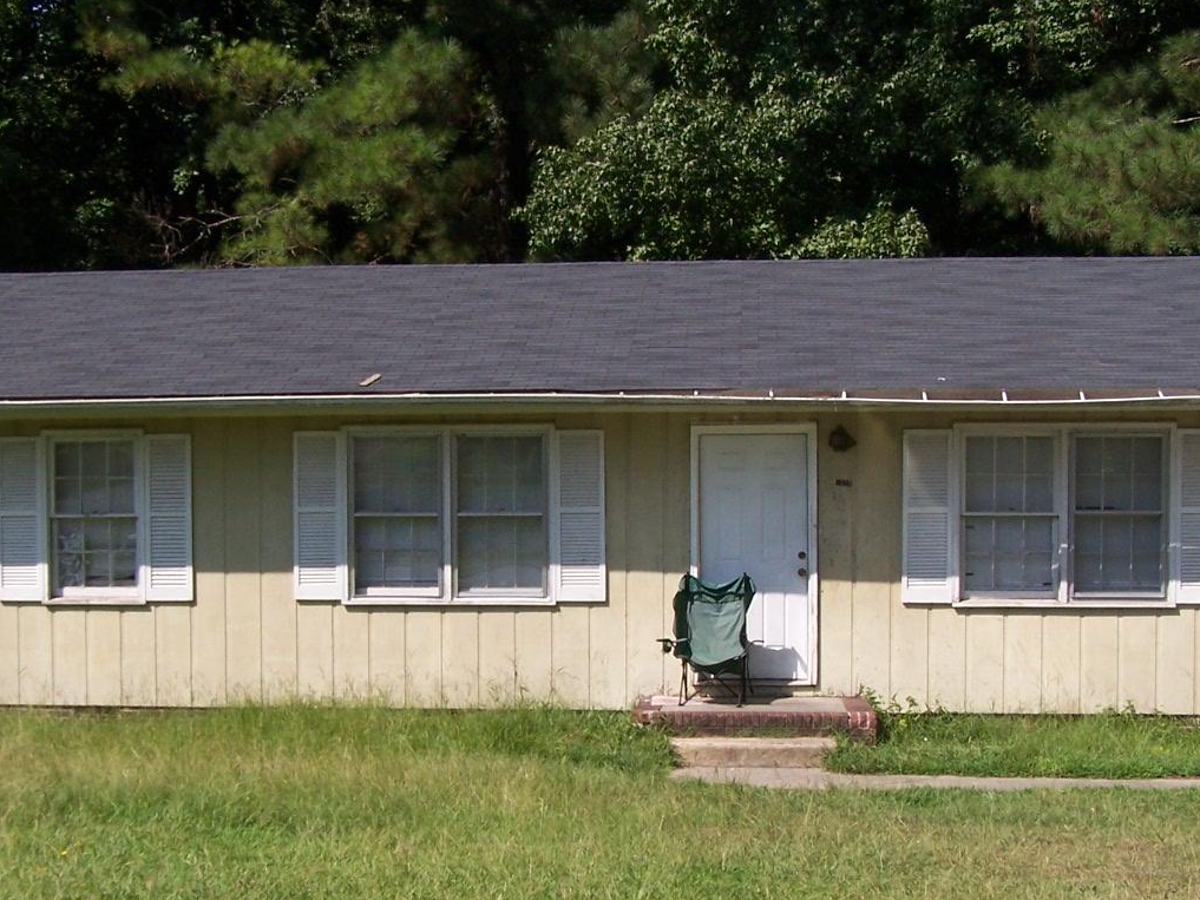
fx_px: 2011
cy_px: 559
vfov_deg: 25.2
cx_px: 507
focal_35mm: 58
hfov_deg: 33.2
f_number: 4
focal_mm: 6.3
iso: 80
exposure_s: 1/750
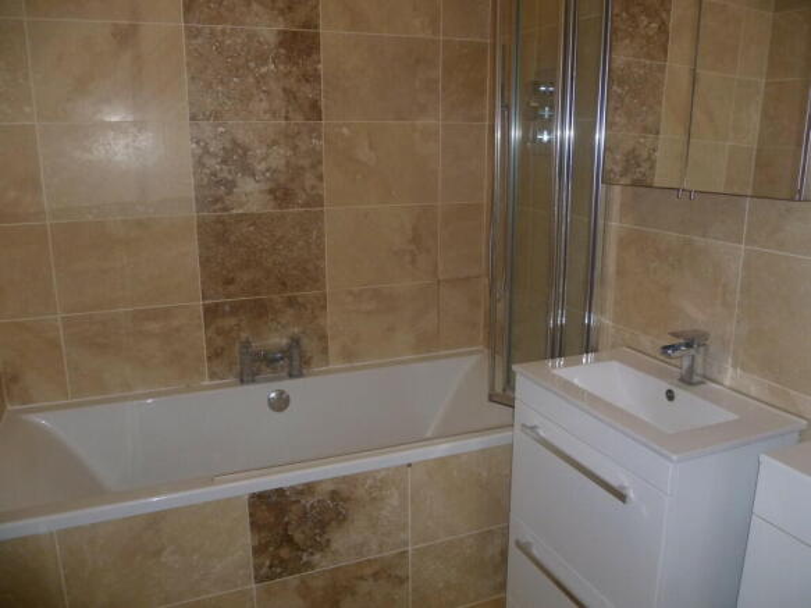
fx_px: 656
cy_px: 304
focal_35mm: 28
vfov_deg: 49.7
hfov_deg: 63.5
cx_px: 406
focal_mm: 5
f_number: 2.8
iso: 160
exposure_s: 1/30
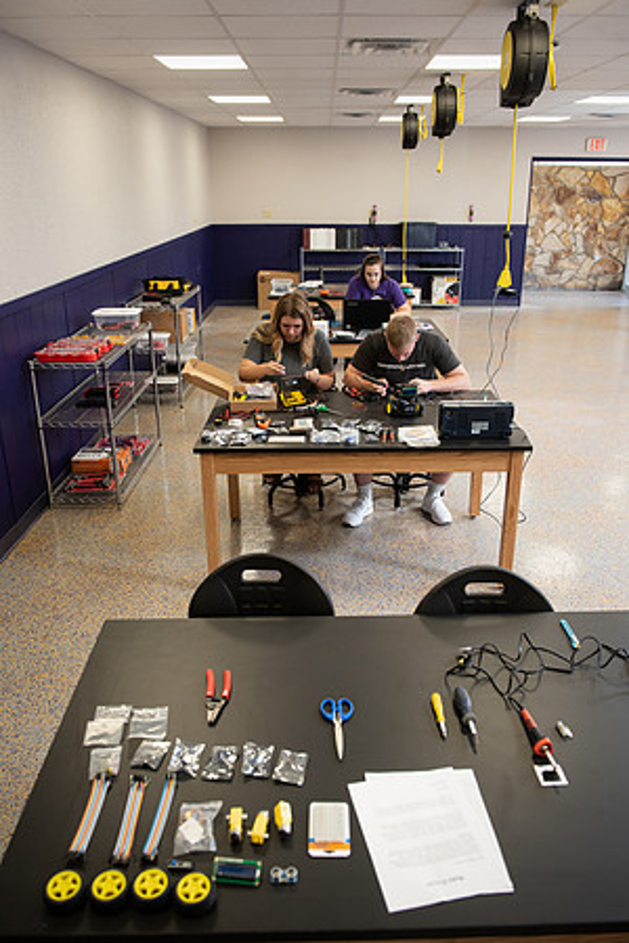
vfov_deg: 63.7
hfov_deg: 45.0
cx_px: 314
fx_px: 760
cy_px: 472
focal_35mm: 29
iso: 800
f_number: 4.5
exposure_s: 1/125
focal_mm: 29
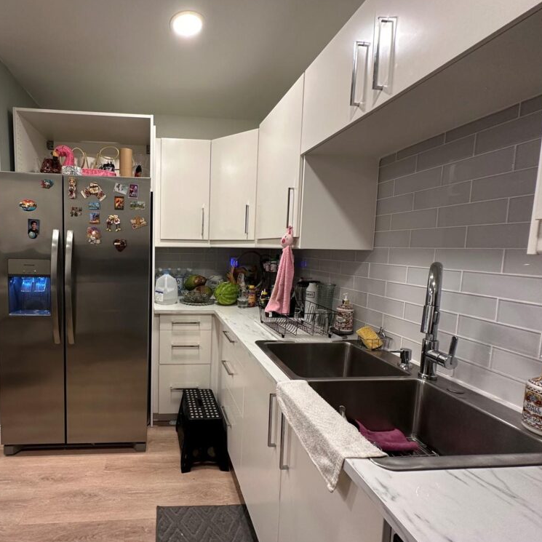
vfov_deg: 84.0
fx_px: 301
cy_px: 273
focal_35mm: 17
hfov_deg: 81.0
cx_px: 178
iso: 160
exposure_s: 1/60
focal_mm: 2.22
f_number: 2.2
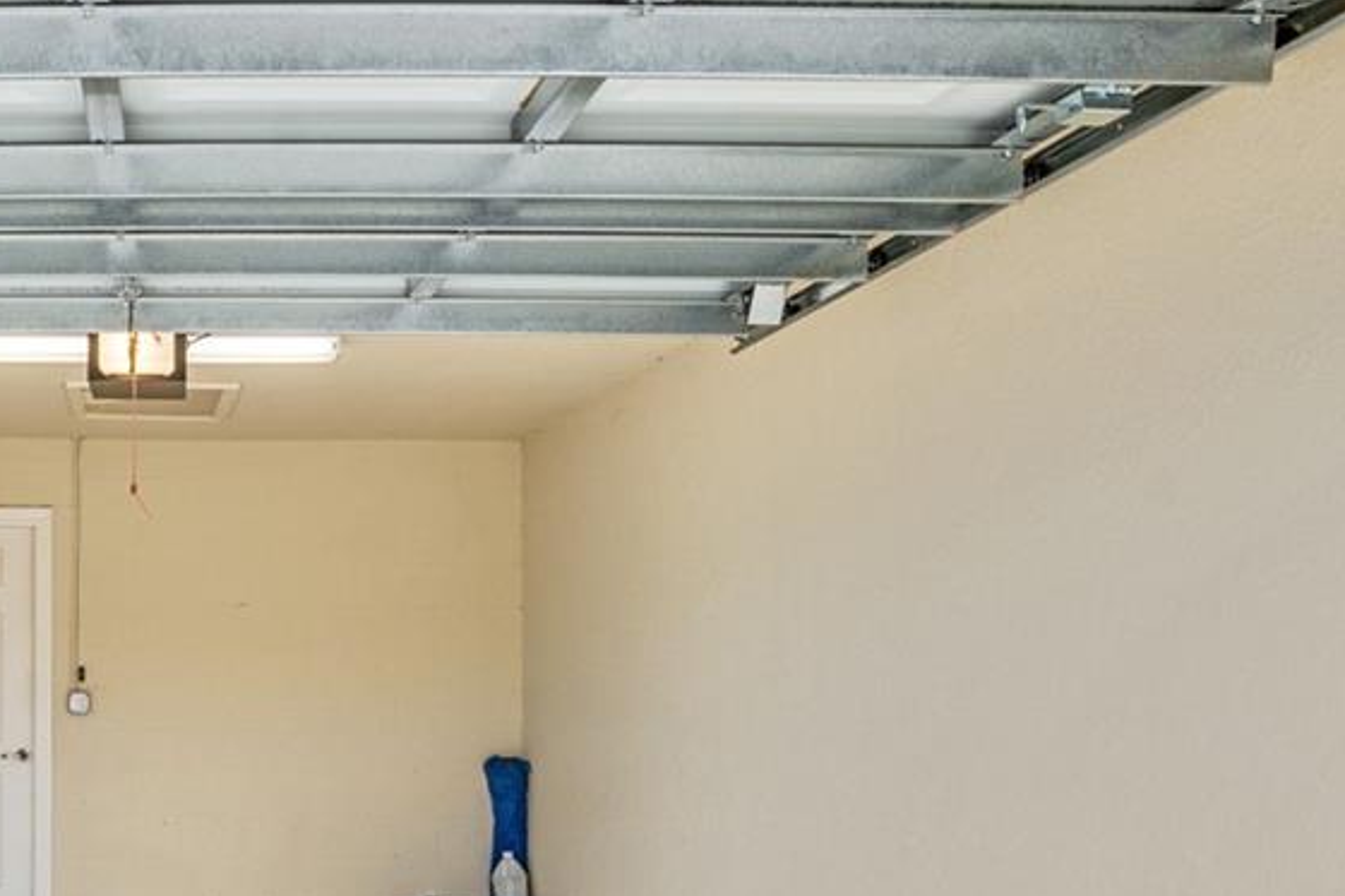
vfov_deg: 32.6
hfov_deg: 44.0
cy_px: 691
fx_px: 1494
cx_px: 125
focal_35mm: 40
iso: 160
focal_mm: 14
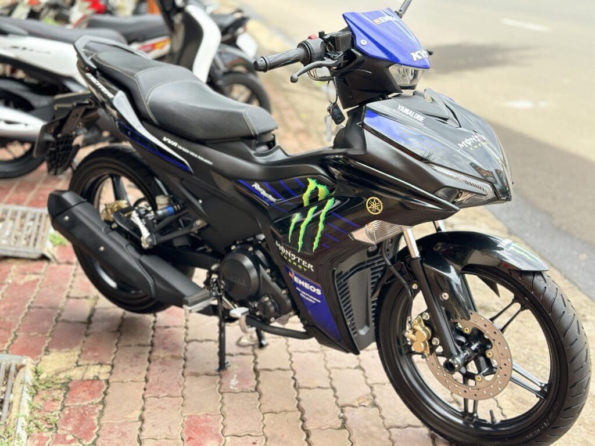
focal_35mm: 48
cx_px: 298
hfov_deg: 39.7
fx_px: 825
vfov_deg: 30.3
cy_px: 223
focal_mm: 6.86
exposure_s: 1/452
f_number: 1.78
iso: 80
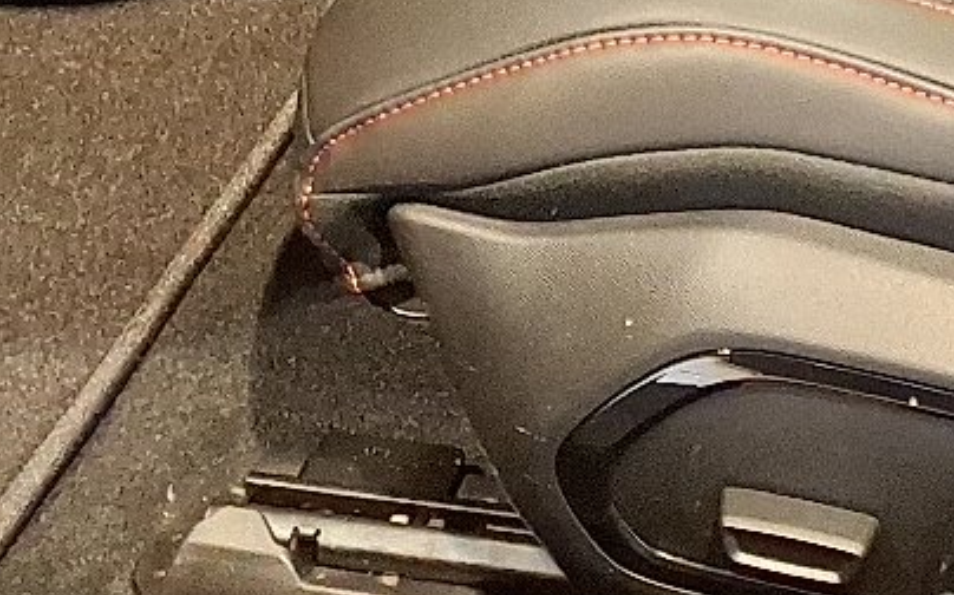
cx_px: 1171
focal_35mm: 105
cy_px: -715
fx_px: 2728
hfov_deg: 18.7
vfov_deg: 11.0
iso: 464
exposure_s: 1/24
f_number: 1.8
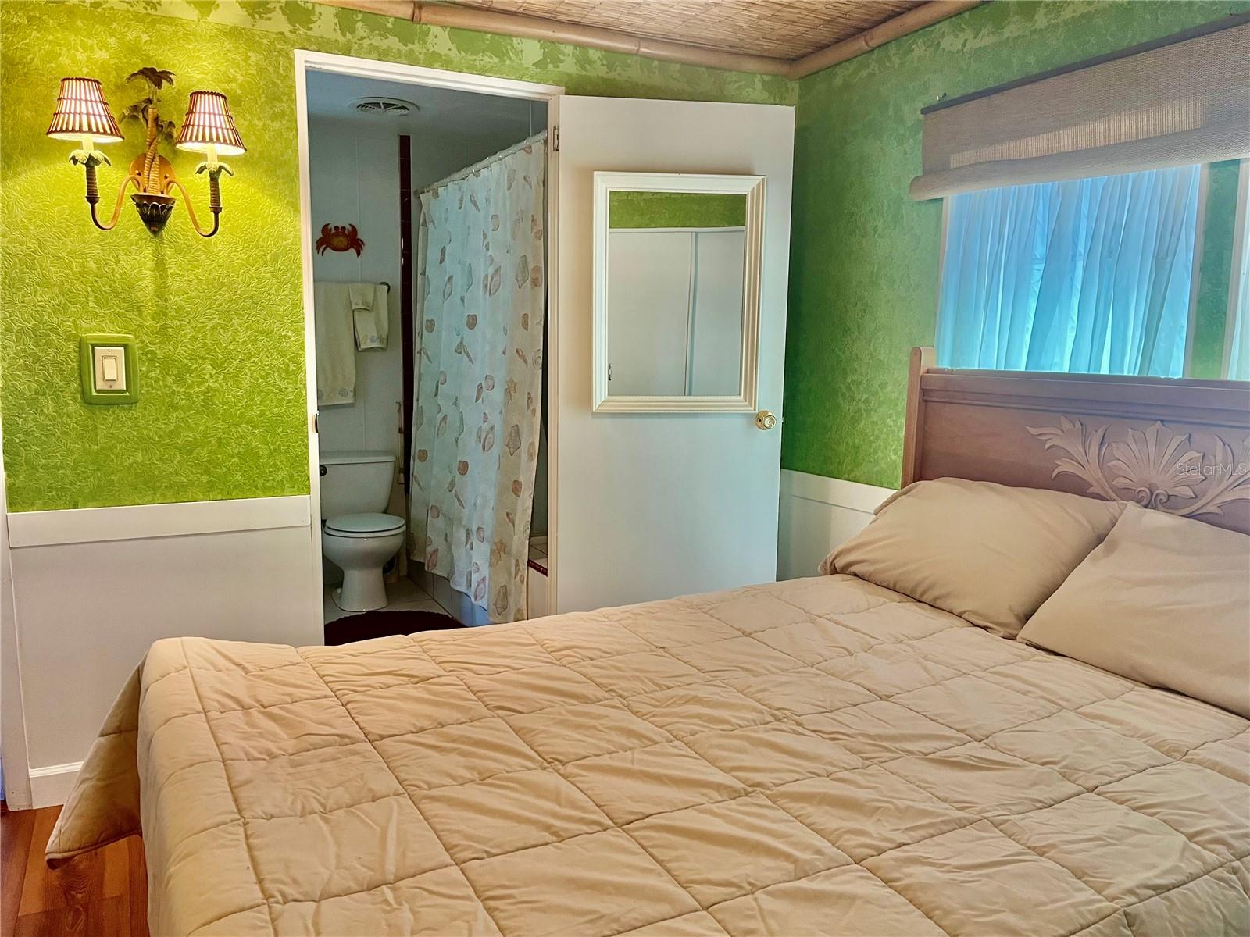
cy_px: 468
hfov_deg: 67.3
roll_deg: -0.9
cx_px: 625
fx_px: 939
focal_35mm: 26
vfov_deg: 53.1
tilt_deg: -7.1
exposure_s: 1/60
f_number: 1.6
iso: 200
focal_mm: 5.1
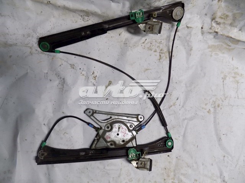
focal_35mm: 23
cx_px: 122
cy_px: 92
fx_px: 163
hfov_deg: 73.9
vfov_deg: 58.9
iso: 250
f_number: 3.1
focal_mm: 4
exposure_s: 1/30
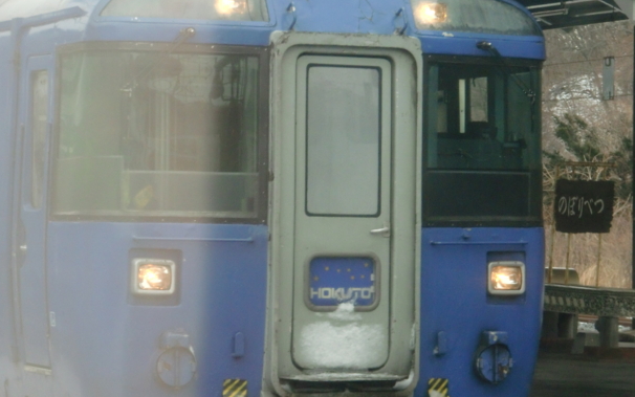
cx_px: 386
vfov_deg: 8.9
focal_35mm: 147
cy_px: 251
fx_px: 2544
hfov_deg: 14.2
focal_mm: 18.8
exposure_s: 1/100
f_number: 5
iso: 160
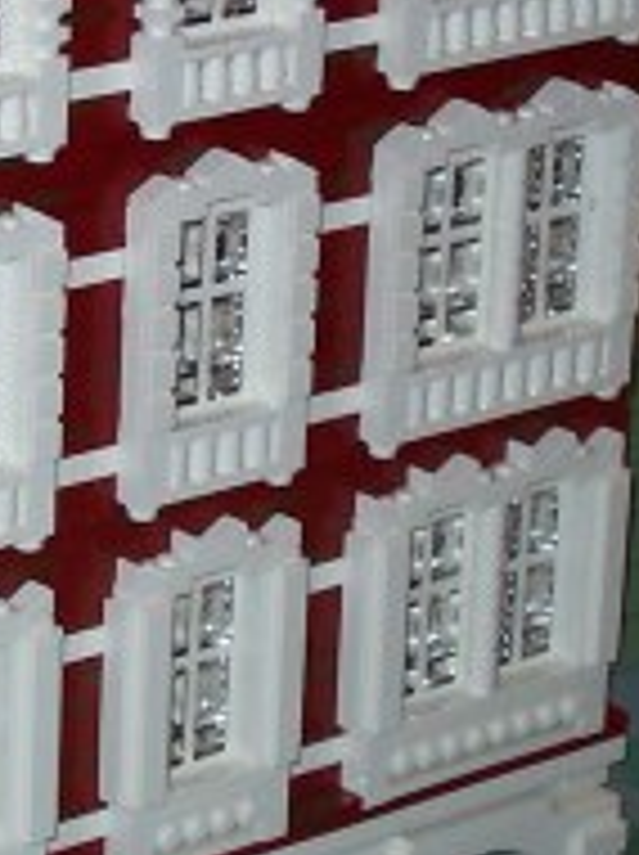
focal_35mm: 183
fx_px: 4514
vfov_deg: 10.8
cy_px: 256
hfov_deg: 8.0
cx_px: -106
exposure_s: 1/60
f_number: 3.4
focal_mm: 8.6
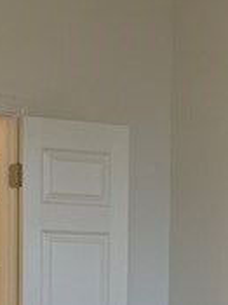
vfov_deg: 12.6
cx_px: 211
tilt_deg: -3.9
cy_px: 385
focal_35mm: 152
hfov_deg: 9.7
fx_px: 1337
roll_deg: +0.0
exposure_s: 1/60
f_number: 1.8
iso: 50
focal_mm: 4.25
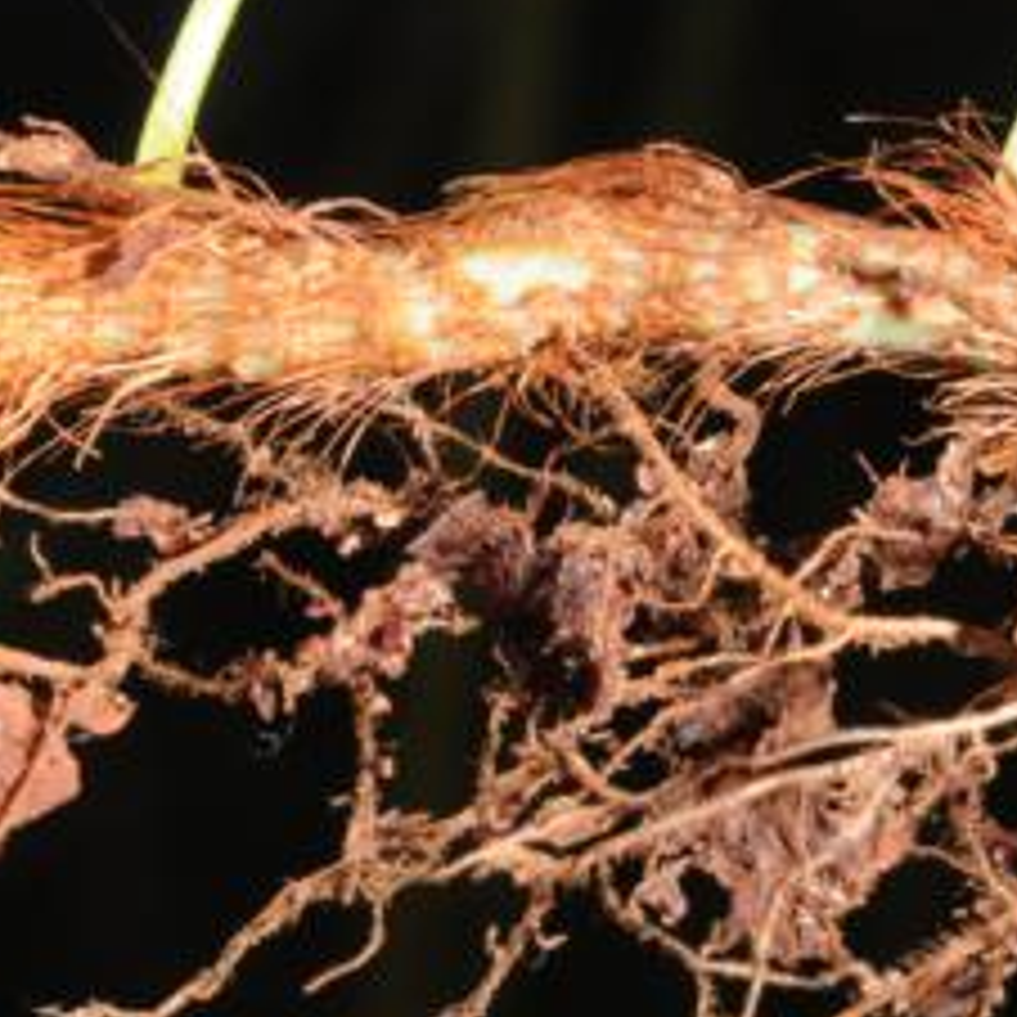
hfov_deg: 8.6
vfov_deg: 8.6
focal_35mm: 203
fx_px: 6748
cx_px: 698
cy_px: 407
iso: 200
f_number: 22
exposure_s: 1/60
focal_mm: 60
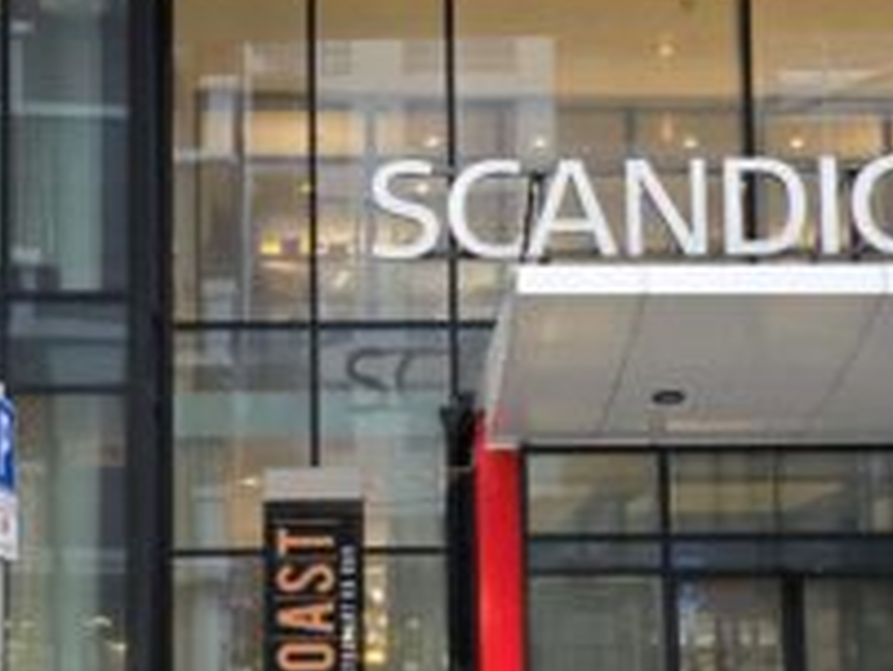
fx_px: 2272
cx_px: 395
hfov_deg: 22.2
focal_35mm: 88
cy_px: 395
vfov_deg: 16.8
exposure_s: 1/100
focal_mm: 6.3
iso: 400
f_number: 1.7
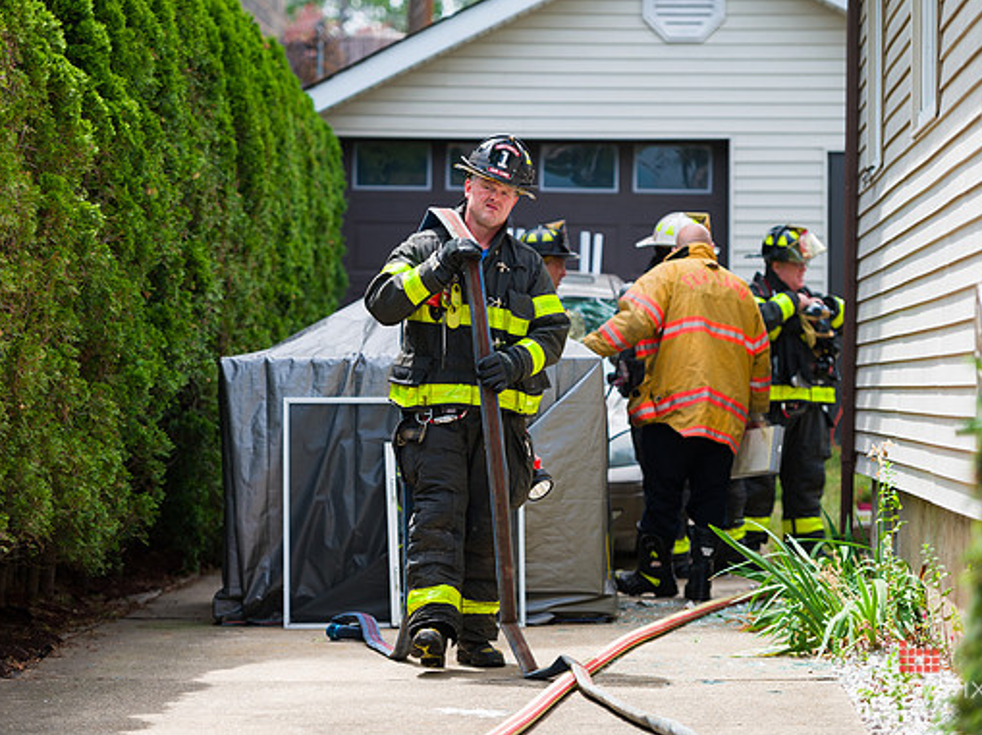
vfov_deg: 10.8
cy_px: 368
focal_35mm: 137
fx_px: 3884
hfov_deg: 14.4
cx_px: 477
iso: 200
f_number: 3.2
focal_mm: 125
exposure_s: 1/1000
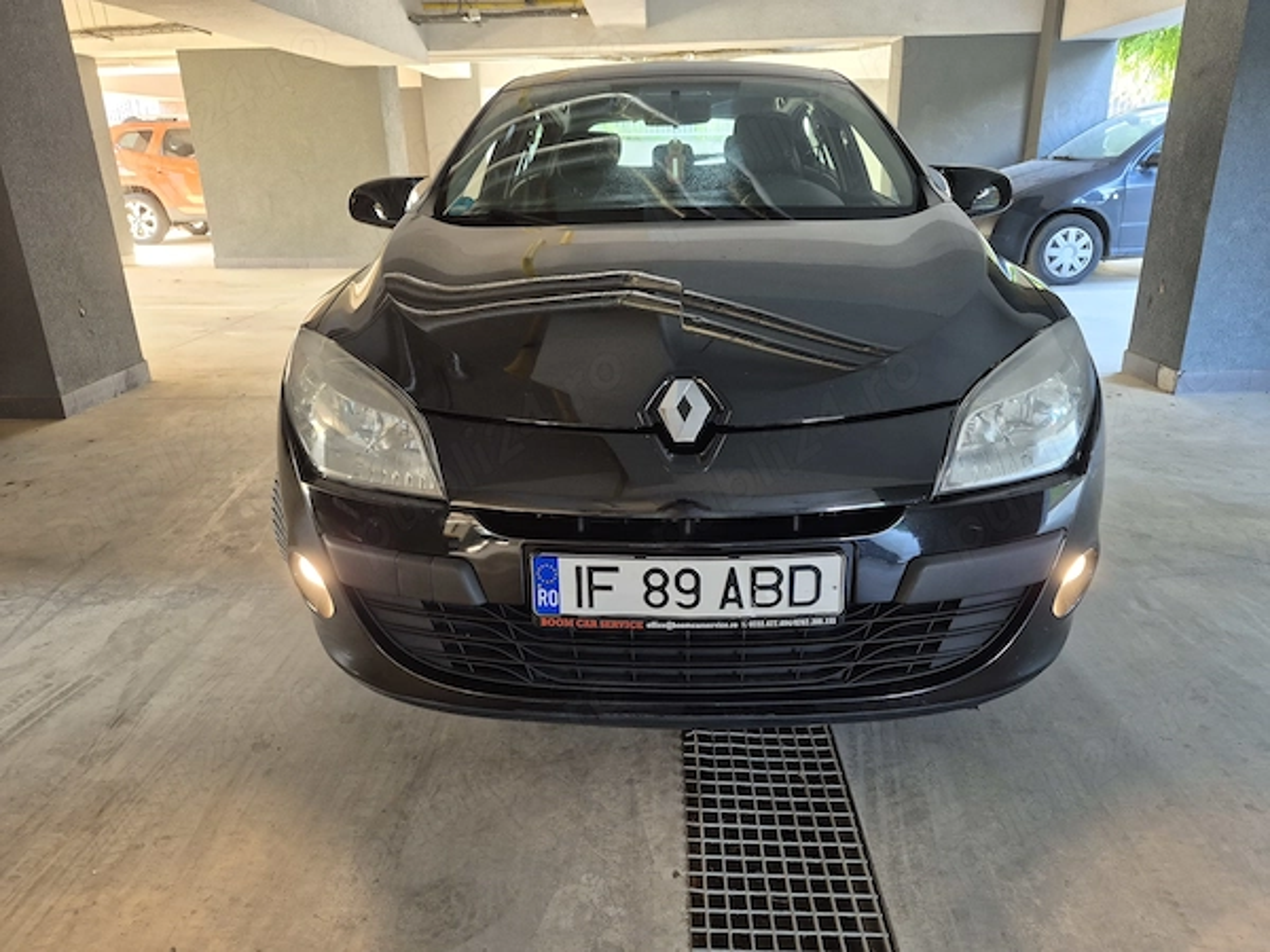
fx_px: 844
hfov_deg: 73.9
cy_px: 476
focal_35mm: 23
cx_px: 635
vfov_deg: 58.9
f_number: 1.8
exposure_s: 1/100
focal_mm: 5.4
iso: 500
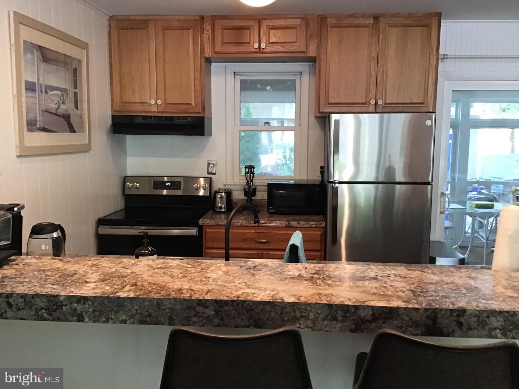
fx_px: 465
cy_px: 194
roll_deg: -0.3
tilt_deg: -8.6
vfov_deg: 45.4
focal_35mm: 31
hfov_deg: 58.4
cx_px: 260
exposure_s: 1/30
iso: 160
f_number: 2.4
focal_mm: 3.3
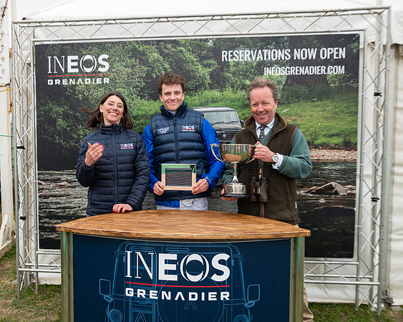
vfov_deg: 35.6
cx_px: 136
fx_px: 502
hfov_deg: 43.2
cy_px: 157
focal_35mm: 42
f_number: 5
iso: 400
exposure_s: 1/250
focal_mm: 30
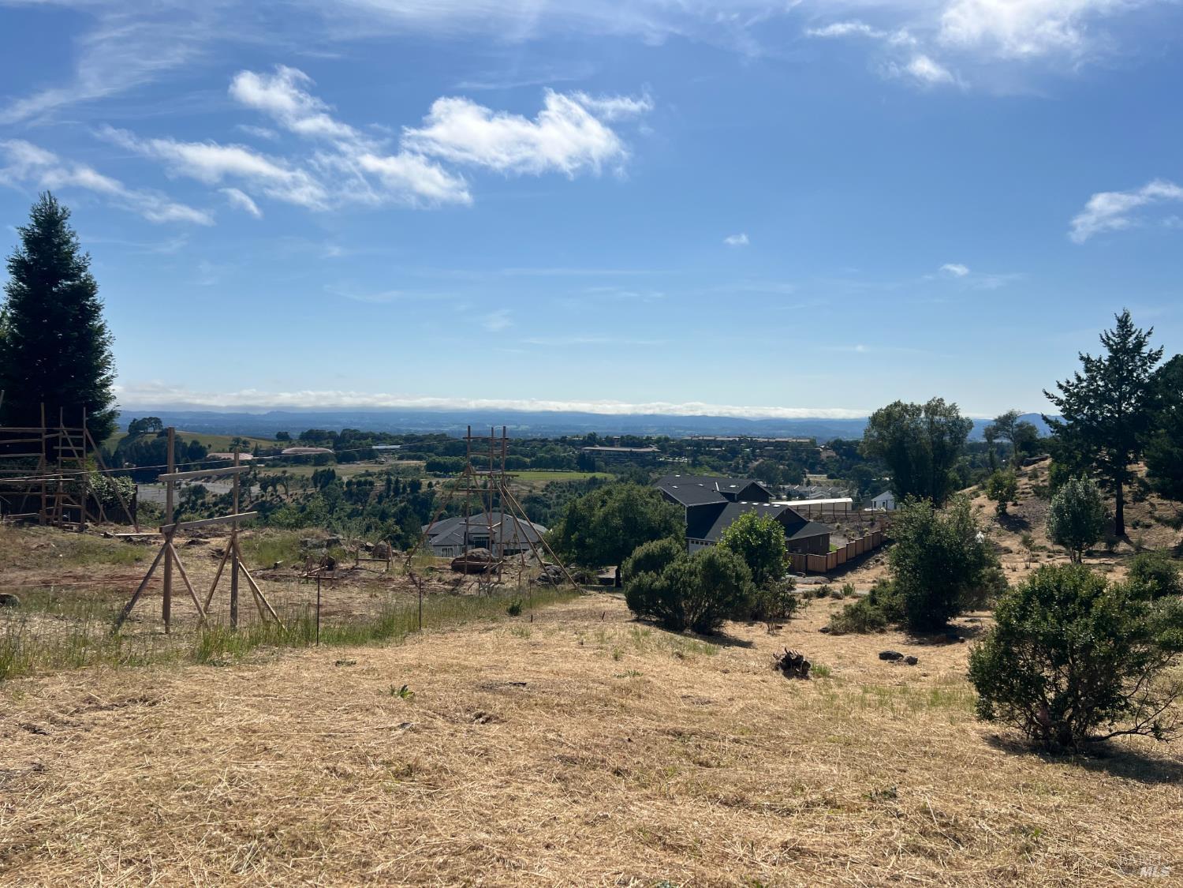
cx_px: 592
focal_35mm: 26
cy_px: 444
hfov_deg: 67.3
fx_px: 889
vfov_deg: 53.1
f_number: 1.5
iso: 50
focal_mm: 5.7
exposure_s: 1/11364
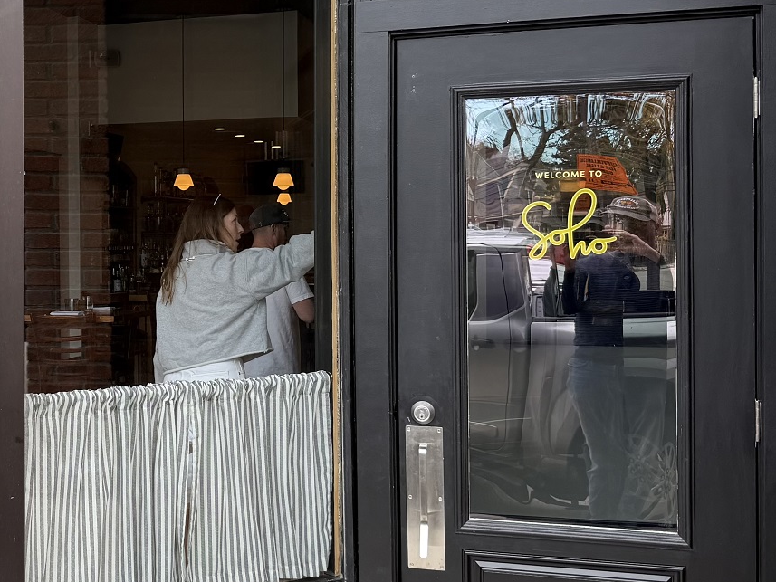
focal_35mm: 56
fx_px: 1256
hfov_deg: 32.3
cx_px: 49
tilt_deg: +0.1
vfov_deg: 26.1
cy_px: 231
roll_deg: +0.3
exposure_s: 1/269
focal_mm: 6.76
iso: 80
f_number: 1.78
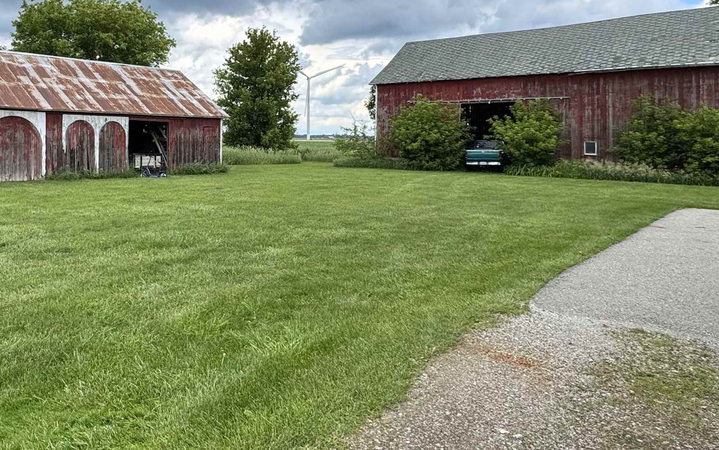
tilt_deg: +1.1
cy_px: 114
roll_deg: -1.3
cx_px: 211
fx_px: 568
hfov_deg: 62.2
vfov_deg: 41.9
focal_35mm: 29
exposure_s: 1/1020
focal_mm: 2.22
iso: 50
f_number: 2.2
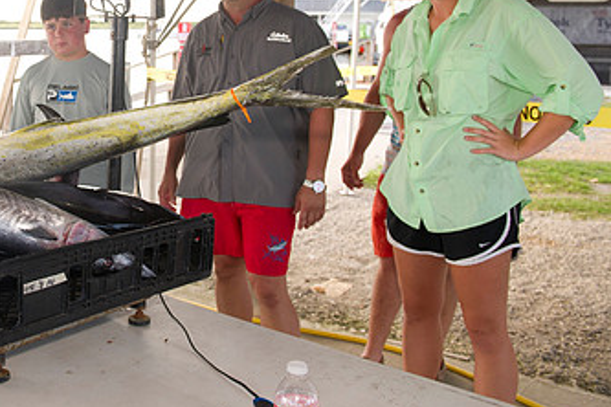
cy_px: 81
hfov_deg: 39.8
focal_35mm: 47
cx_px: 103
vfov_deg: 28.0
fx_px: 798
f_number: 5
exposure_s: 1/250
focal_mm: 27
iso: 400
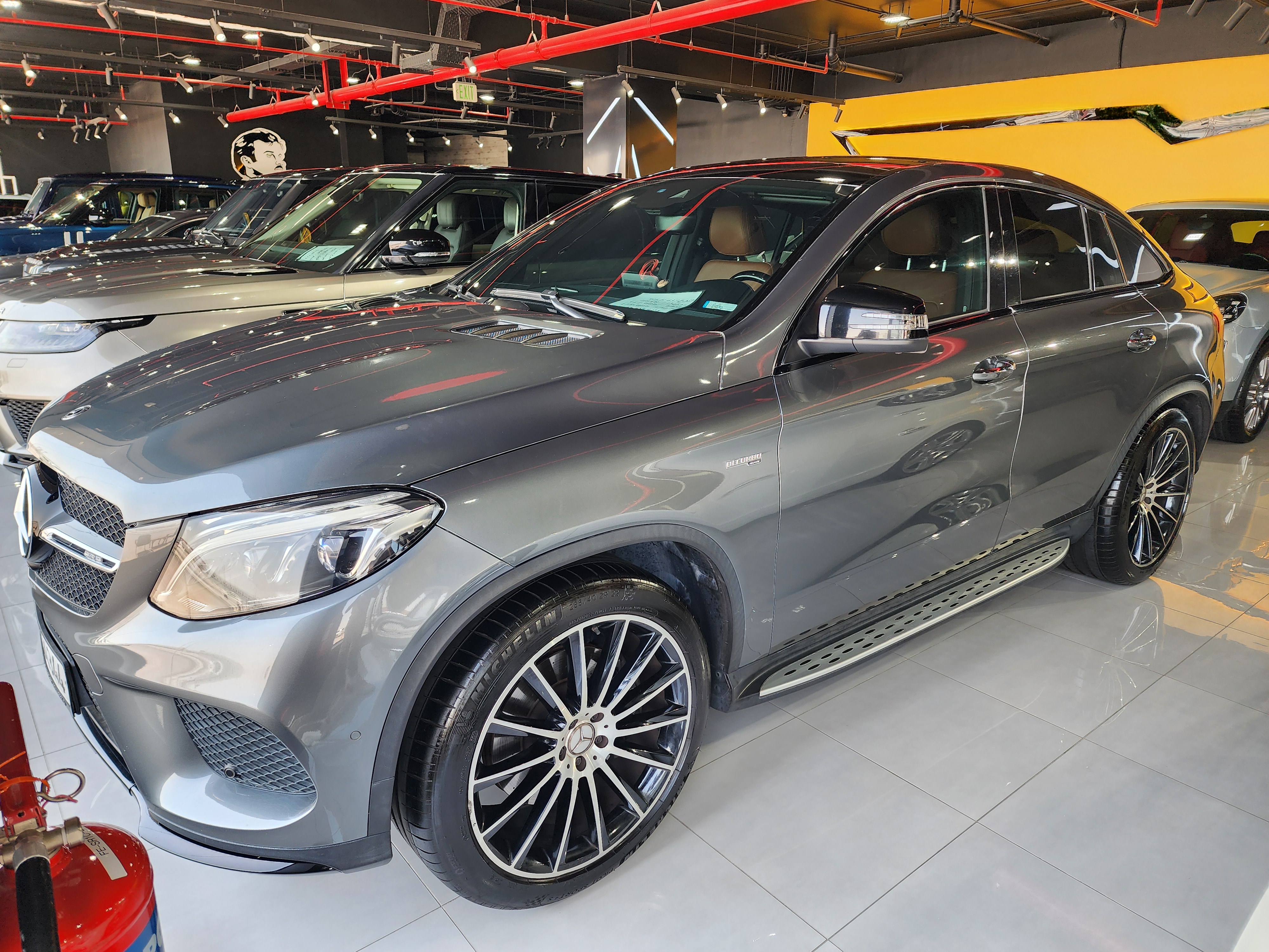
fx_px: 843
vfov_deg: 58.9
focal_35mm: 23
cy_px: 476
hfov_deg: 73.9
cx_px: 634
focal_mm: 6.4
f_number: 1.8
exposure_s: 1/100
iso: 40
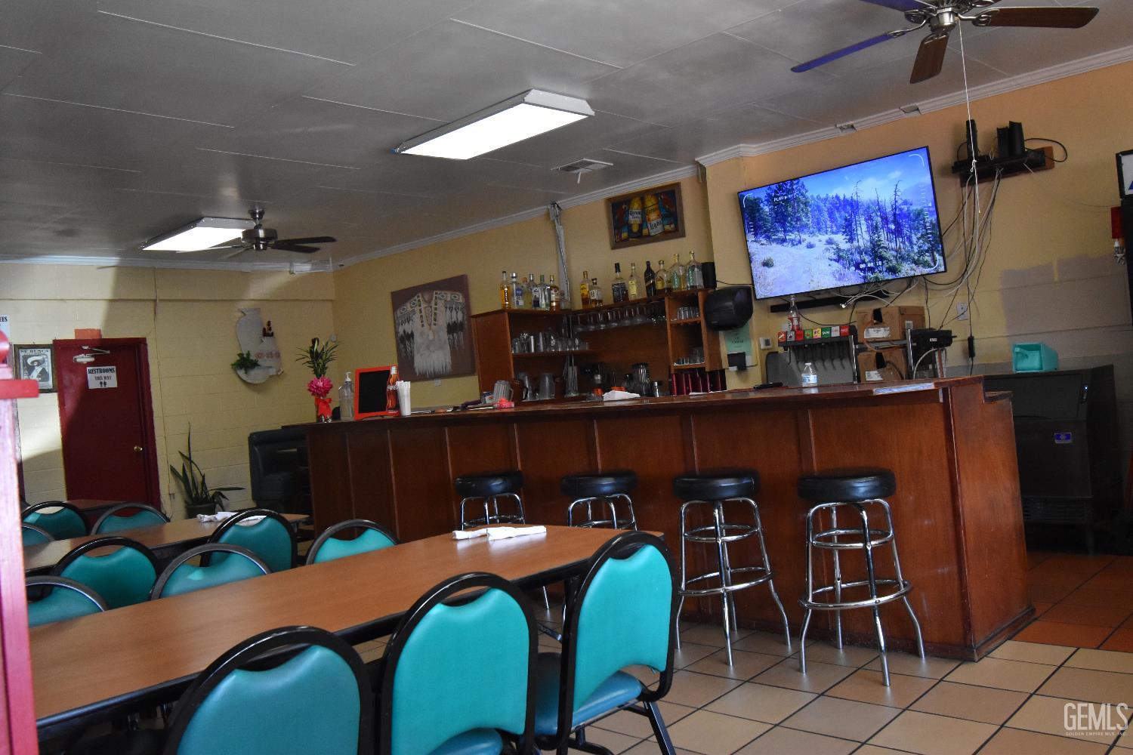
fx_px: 944
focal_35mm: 30
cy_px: 378
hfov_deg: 61.9
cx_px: 566
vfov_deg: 43.6
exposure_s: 1/125
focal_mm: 20
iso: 2800
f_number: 5.6
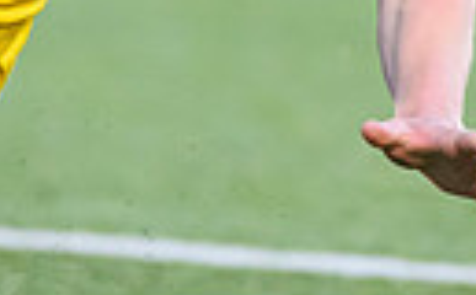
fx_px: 29474
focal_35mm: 2277
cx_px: 431
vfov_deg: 0.6
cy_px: -560
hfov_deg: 0.9
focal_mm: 400
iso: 5000
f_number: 2.8
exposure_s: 1/2500
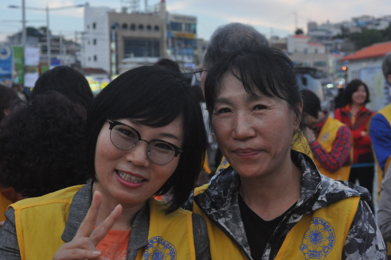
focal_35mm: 52
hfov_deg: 37.9
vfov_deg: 25.7
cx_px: 196
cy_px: 130
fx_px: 569
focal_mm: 35
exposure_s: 1/640
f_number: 5.6
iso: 2500
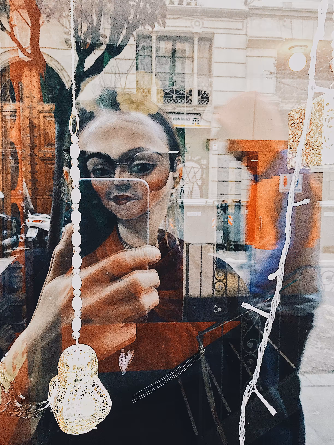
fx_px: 373
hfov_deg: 48.2
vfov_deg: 61.7
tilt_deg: -5.3
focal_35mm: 29
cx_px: 167
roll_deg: +0.5
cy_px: 222
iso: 125
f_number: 2.2
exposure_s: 1/33
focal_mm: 4.15
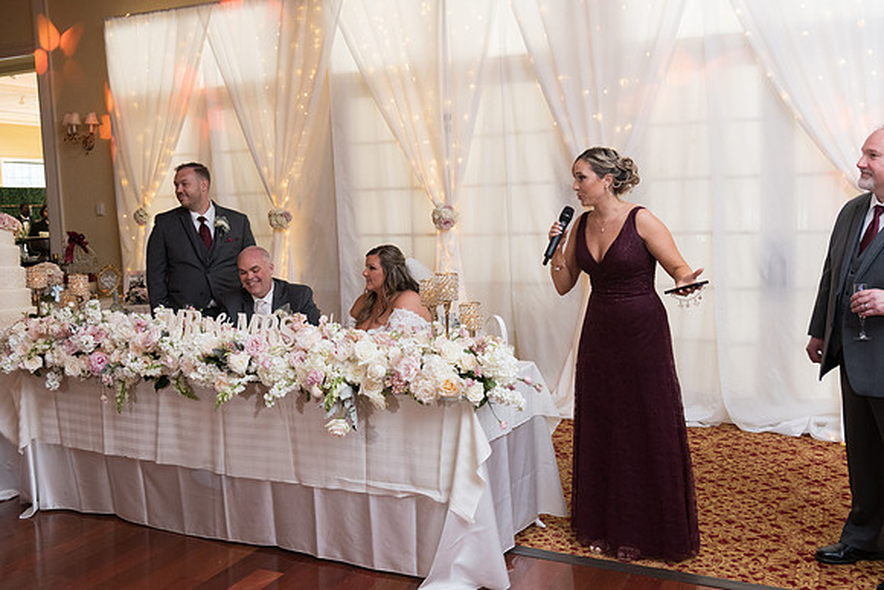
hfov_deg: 54.4
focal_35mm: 35
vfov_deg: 37.9
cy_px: 295
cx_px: 442
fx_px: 860
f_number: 5
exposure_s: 1/125
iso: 1600
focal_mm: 35
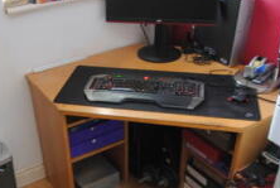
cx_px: 90
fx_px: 343
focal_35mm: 44
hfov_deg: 43.7
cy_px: 141
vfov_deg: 30.2
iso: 400
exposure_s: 1/6
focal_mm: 10
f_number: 4
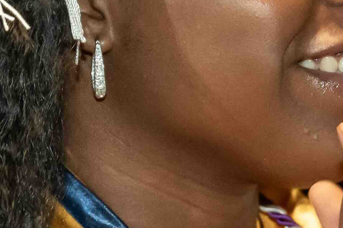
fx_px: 5020
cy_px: 65
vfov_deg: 2.6
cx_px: 414
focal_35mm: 527
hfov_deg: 3.9
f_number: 3.5
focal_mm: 70
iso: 1600
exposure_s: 1/250
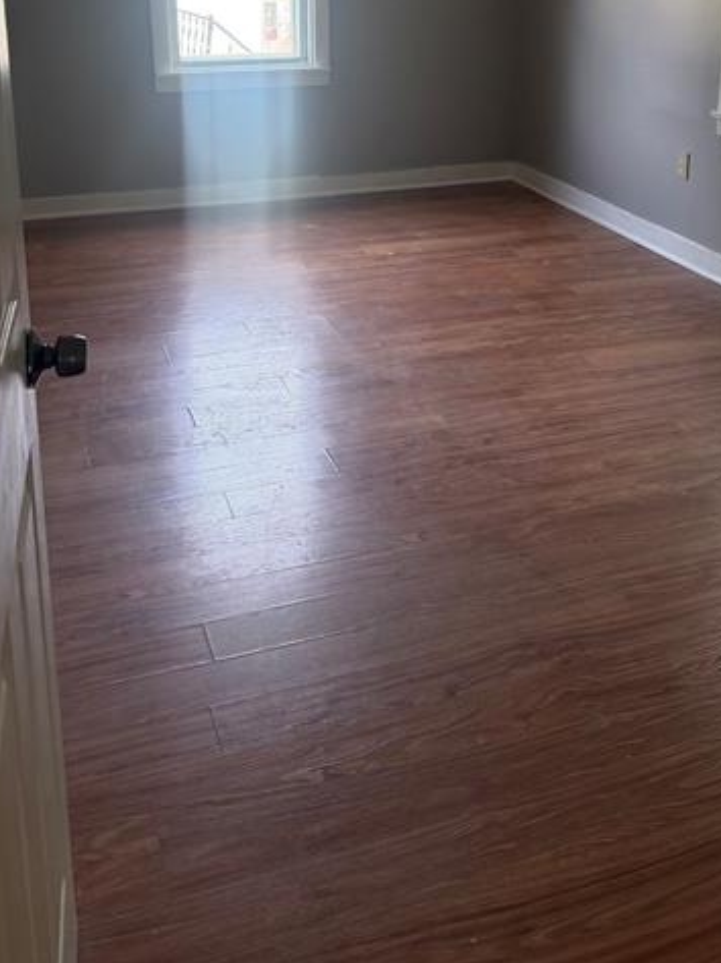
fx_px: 1085
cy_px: 187
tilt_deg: -13.0
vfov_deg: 45.4
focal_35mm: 39
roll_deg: +0.0
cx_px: 373
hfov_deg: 36.8
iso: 200
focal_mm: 6.76
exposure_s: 1/139
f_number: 1.78
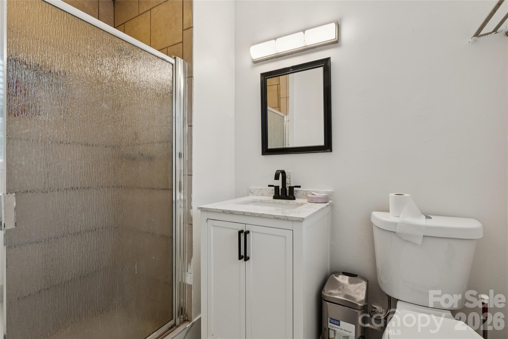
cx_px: 254
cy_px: 170
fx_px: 233
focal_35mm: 16
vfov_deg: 72.0
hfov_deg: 95.0
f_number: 13
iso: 100
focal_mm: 16.5
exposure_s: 1/3.33
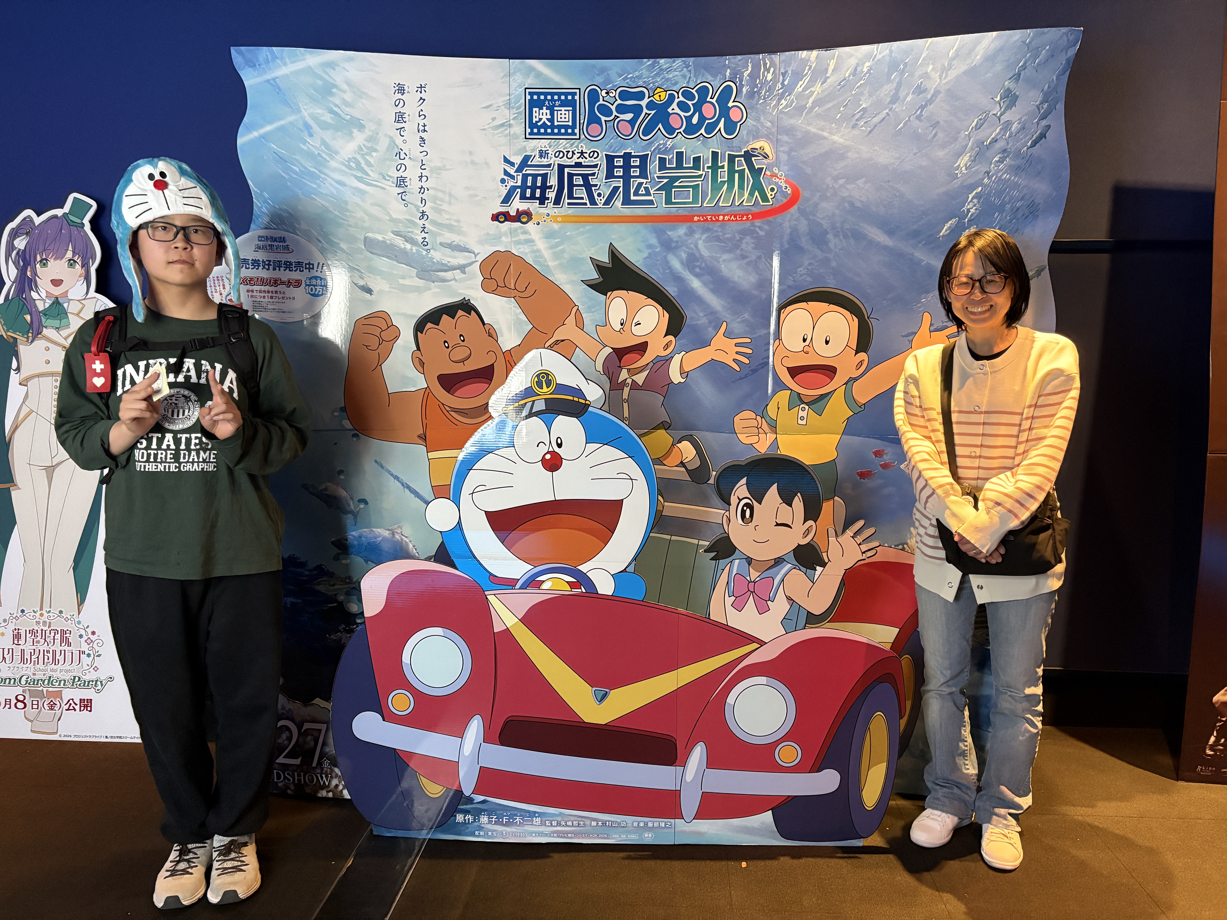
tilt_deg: -8.3
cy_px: 460
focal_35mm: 26
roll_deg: +0.1
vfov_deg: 53.1
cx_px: 614
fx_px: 922
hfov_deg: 67.3
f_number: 1.6
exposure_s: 1/29
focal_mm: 5.96
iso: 640
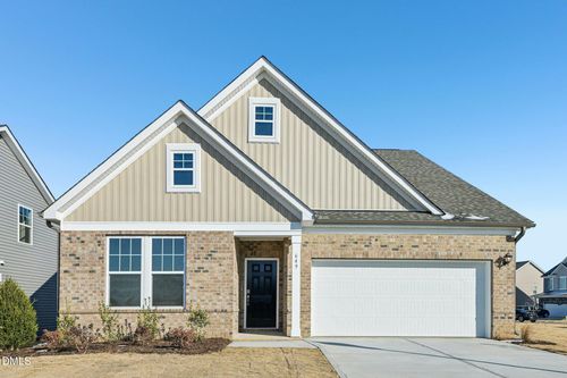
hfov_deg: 73.8
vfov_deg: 53.1
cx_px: 284
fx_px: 378
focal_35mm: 24
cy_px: 189
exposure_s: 1/1000
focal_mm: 24
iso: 200
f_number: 9
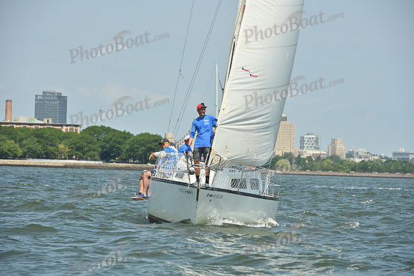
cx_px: 207
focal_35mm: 200
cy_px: 138
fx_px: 2300
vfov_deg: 6.9
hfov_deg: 10.3
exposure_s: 1/1250
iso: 320
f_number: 9
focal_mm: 200
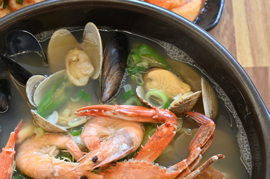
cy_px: 168
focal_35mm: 72
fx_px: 540
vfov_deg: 18.5
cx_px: 89
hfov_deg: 27.9
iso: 500
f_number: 6.3
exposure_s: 1/125
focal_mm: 37
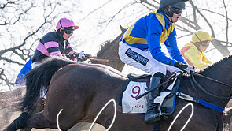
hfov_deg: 12.7
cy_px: 92
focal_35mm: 168
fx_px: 1034
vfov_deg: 7.2
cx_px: 225
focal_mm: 70
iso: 200
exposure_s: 1/2000
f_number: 4
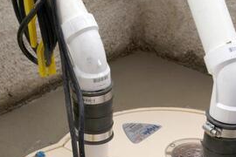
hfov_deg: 24.4
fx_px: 544
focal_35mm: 83
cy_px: 181
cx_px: 140
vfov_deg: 15.9
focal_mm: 35
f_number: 18
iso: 320
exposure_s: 1/100
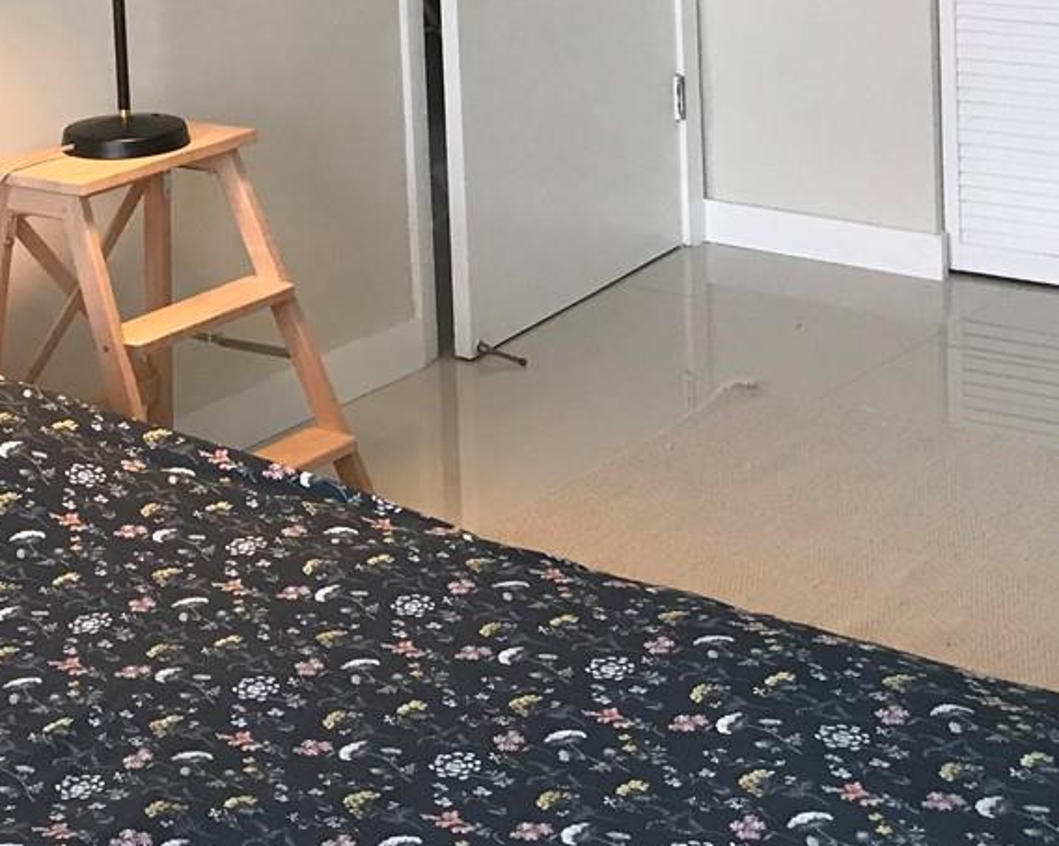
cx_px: 181
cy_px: -170
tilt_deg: -4.5
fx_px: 2413
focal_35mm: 77
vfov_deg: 18.8
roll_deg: +3.1
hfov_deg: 24.3
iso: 40
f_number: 1.8
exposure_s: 1/30
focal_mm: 3.99
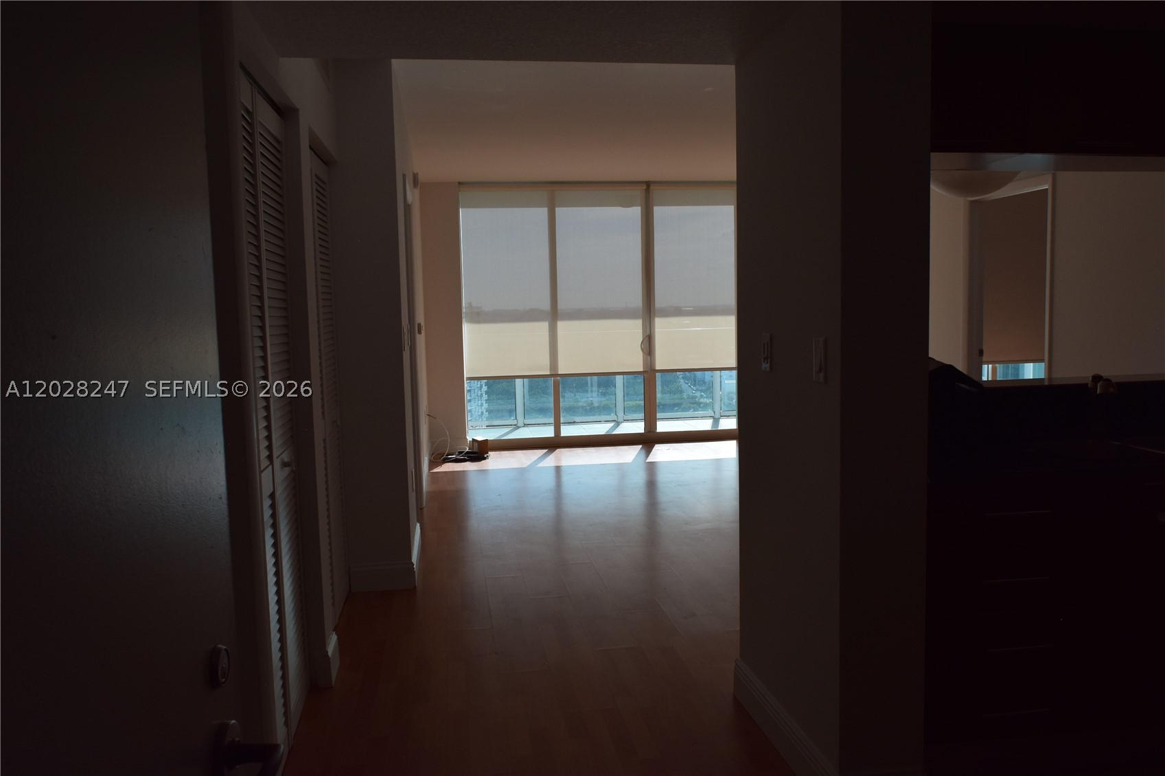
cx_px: 582
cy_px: 388
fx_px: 874
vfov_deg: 47.9
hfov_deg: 67.4
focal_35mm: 27
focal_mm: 18
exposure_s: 1/500
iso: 400
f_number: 11
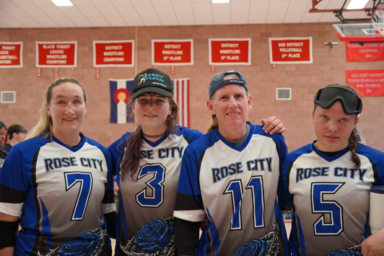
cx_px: 195
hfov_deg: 40.3
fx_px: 523
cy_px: 129
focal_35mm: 49
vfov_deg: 27.5
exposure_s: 1/160
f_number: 4
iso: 640
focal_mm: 32
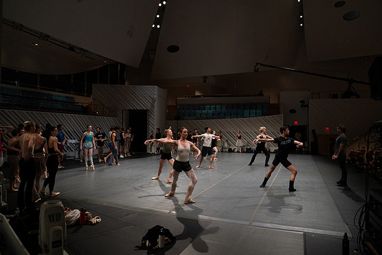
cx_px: 191
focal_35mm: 24
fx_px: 255
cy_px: 128
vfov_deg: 53.2
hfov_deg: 73.7
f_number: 4
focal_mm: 24
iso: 3200
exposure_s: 1/400
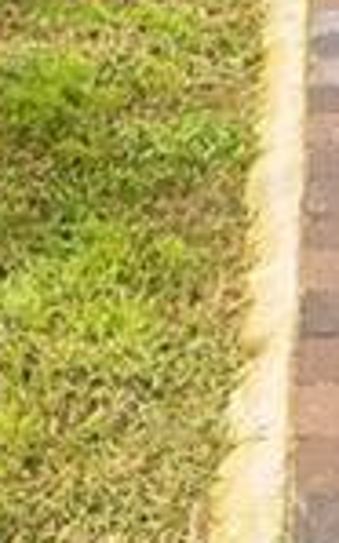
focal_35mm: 175
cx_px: 124
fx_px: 2589
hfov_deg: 7.5
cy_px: -791
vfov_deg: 10.3
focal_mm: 16
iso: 100
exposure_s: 1/125
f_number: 9
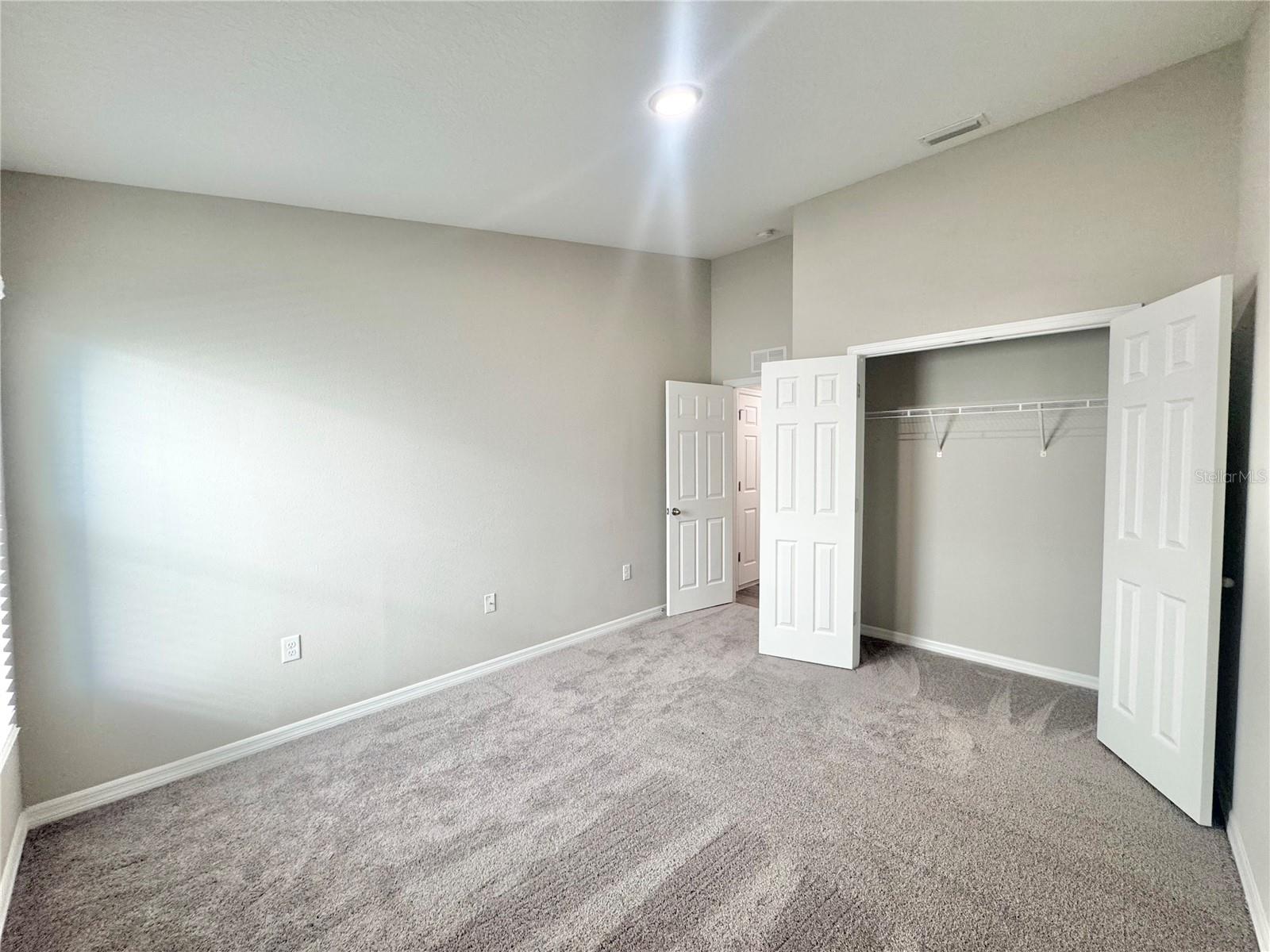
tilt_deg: -2.1
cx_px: 635
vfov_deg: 85.7
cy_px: 476
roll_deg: +0.1
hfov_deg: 102.1
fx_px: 514
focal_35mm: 14
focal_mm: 2.22
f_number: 2.2
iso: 200
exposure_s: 1/120
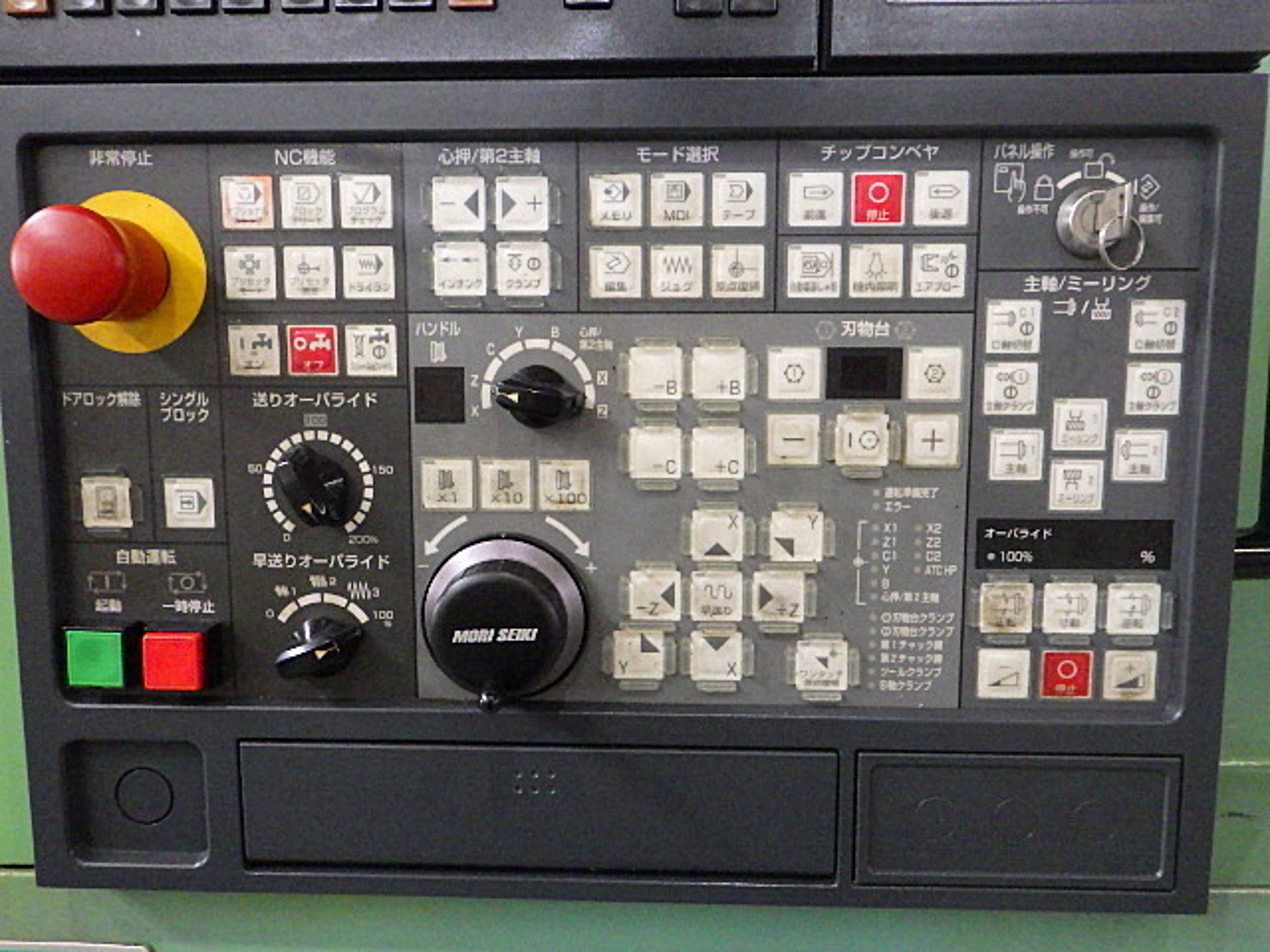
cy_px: 476
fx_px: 1027
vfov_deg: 49.7
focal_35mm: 28
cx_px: 635
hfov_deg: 63.4
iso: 640
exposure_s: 1/45
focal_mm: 5
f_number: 3.5
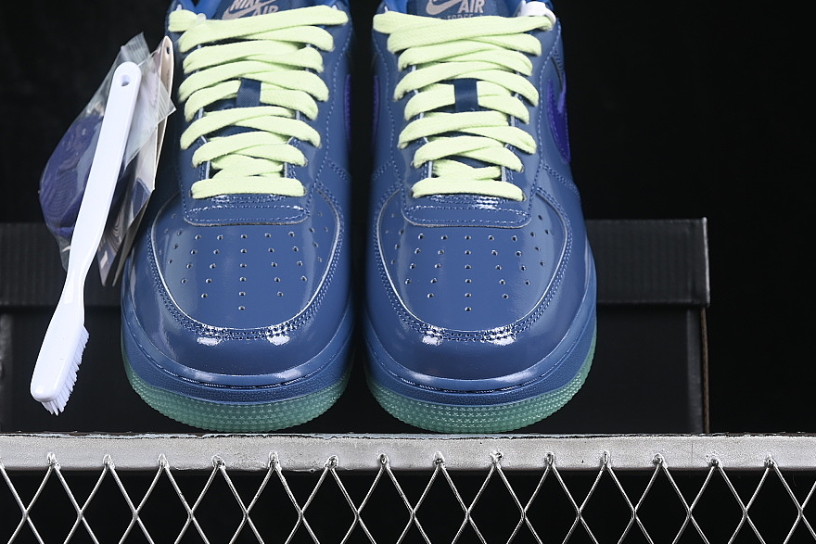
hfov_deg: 22.1
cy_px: 225
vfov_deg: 14.9
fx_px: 2086
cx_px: 354
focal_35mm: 92
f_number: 6.3
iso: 160
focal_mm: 50
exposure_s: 1/60
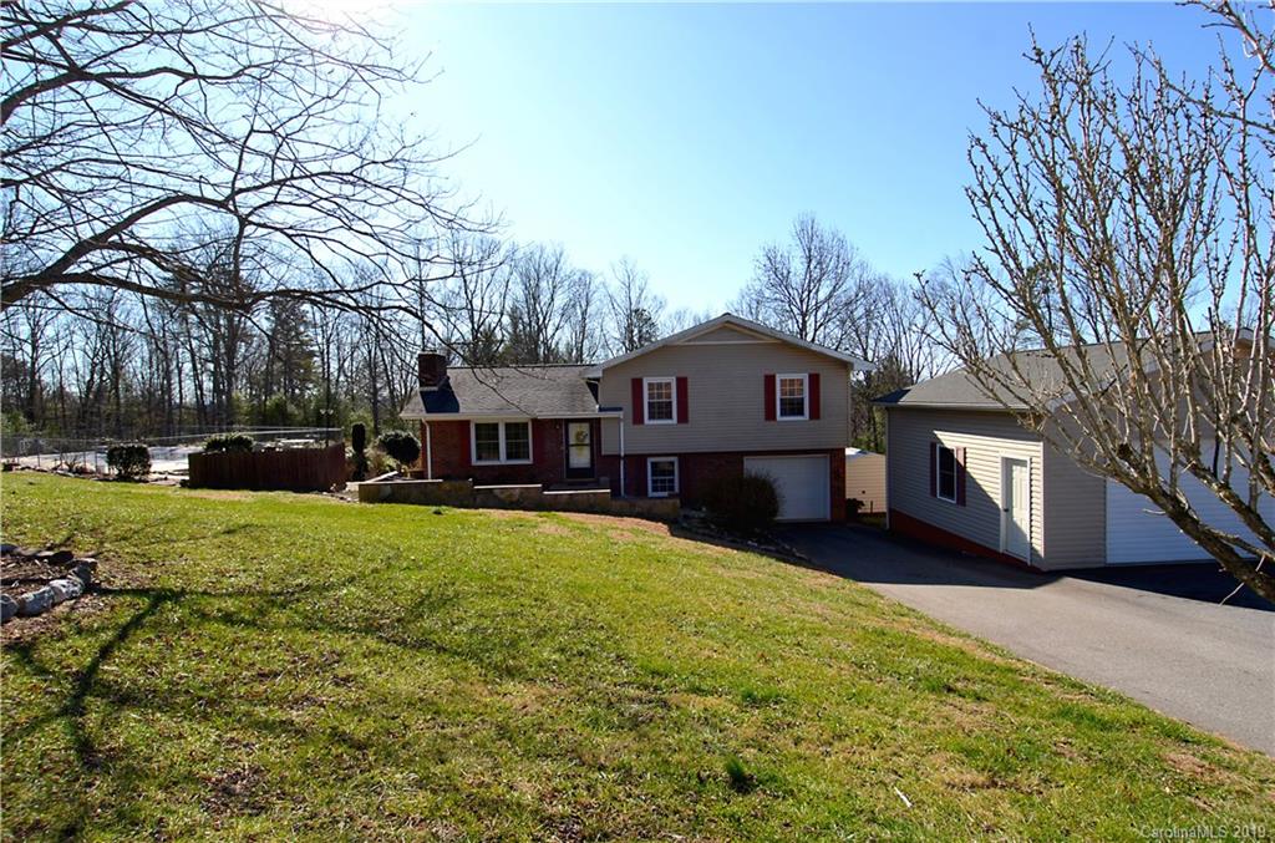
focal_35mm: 18
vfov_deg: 67.1
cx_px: 638
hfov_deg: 90.2
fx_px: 636
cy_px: 422
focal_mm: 12
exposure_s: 1/250
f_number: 9
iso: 100
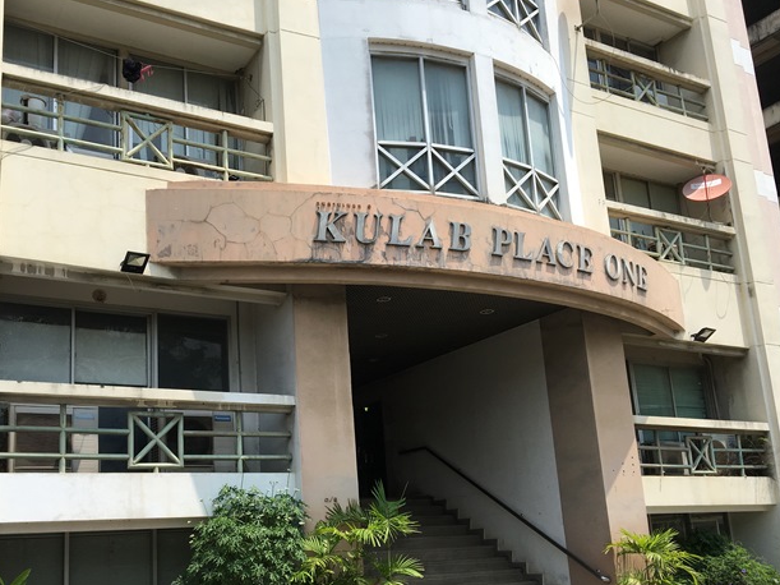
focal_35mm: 38
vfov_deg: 37.5
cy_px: 370
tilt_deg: +11.5
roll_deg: +3.8
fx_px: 856
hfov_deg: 48.8
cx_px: 324
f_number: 2.2
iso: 25
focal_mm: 4.15
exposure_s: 1/1570
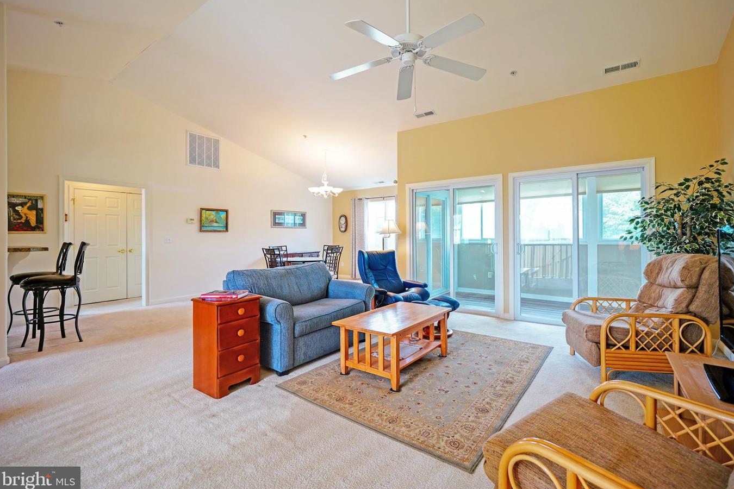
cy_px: 234
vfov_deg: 73.7
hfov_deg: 96.6
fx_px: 326
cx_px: 387
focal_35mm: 16
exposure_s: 1/30
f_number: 2.8
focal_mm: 10
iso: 200
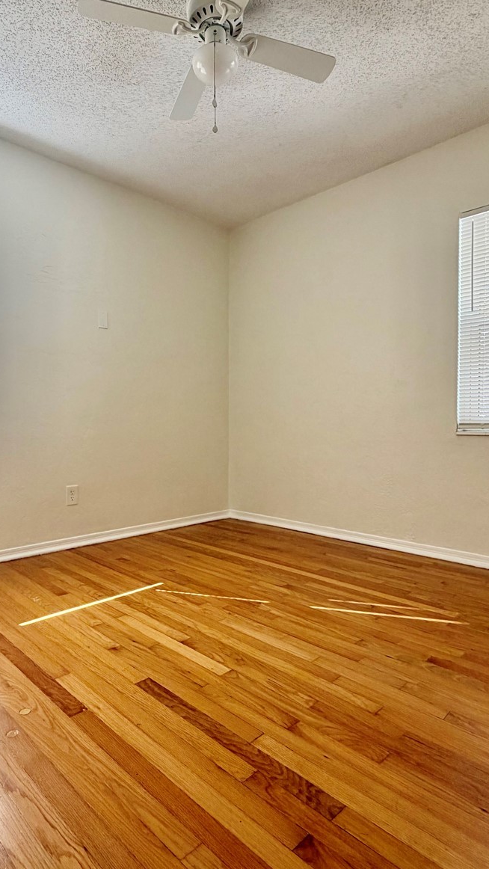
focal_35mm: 21
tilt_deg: -1.3
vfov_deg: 83.8
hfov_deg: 53.4
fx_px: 484
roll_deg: +0.9
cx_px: 207
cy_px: 432
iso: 50
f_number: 2.2
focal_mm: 2.22
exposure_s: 1/122
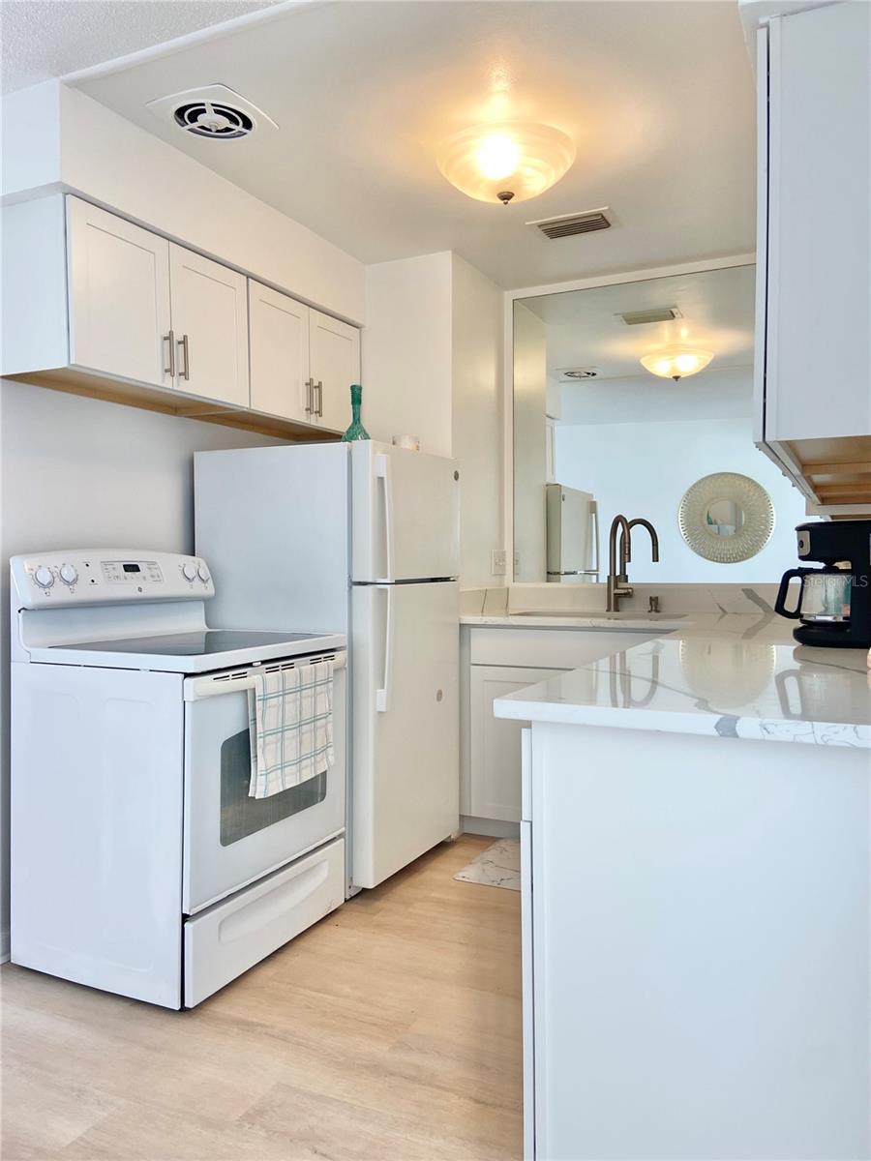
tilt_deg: -1.2
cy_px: 580
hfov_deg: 53.1
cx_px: 436
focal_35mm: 26
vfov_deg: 67.3
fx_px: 872
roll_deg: +0.7
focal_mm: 4.25
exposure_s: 1/120
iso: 100
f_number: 1.8
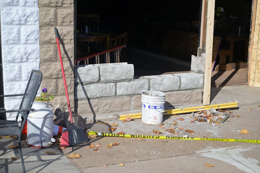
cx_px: 130
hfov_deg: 34.5
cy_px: 86
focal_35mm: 58
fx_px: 419
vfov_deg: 23.4
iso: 80
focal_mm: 58
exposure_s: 1/2000
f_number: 2.8
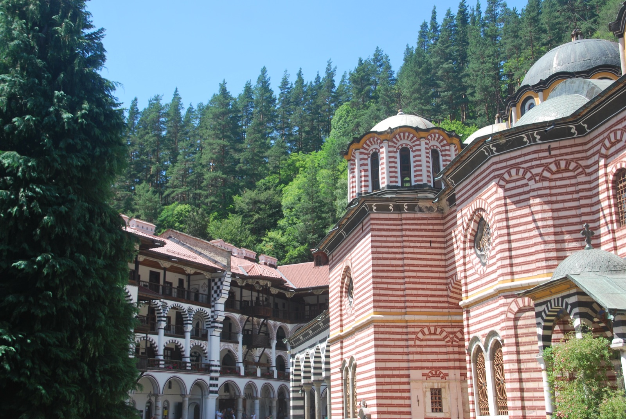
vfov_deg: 29.9
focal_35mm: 45
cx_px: 313
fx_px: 783
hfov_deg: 43.6
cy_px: 210
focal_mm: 30
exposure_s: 1/160
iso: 100
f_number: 6.3
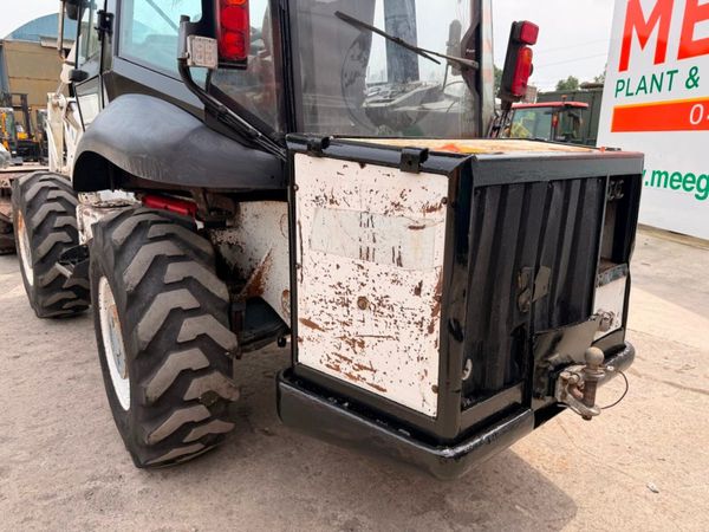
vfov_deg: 56.8
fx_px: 492
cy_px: 266
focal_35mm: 24
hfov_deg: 71.6
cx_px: 354
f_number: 1.78
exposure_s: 1/2299
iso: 80
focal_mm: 6.76
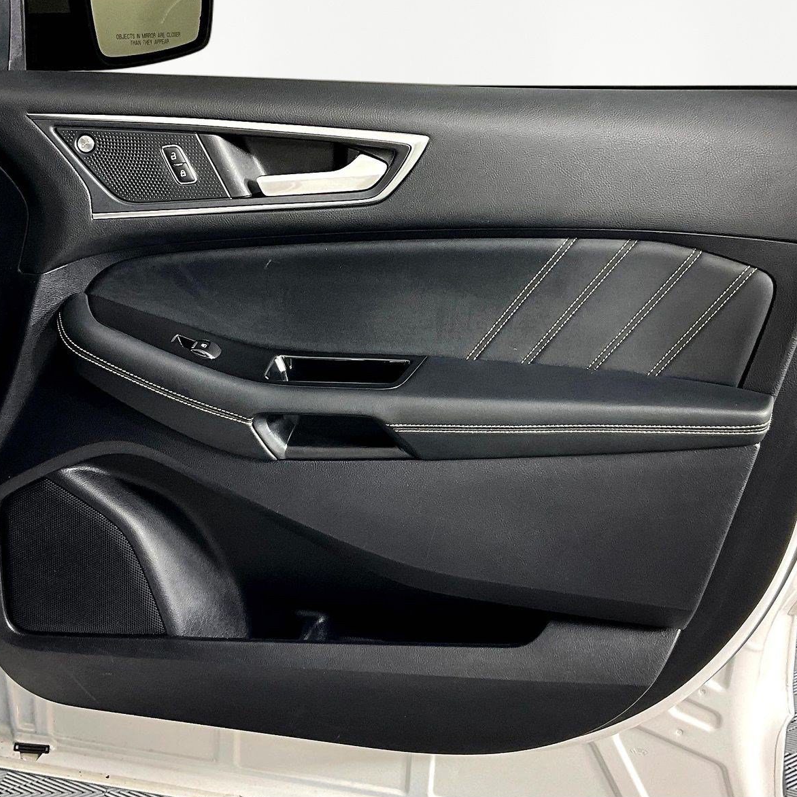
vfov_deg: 47.2
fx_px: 912
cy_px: 392
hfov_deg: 47.2
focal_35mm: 35
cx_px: 372
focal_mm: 3
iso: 100
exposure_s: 1/60
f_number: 1.8
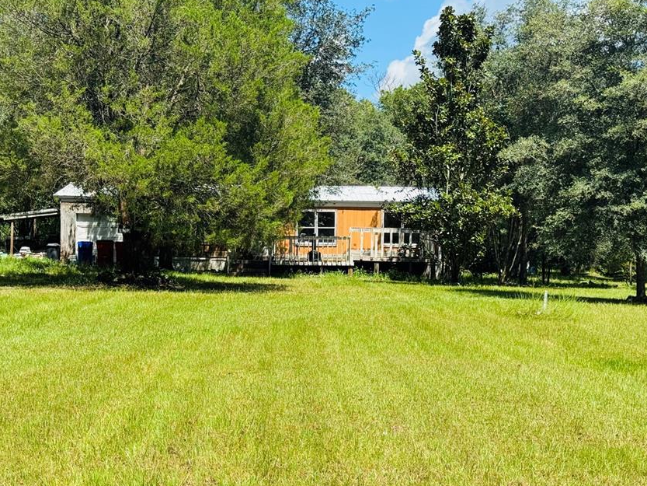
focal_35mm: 59
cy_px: 264
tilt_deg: -2.2
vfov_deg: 24.8
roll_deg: -1.6
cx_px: 309
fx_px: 1103
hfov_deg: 32.7
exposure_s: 1/2833
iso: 64
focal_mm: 6.76
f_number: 1.78
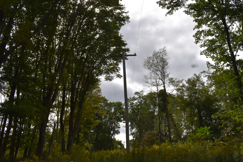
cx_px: 131
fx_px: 216
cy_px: 71
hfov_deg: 58.6
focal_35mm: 32
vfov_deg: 41.1
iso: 200
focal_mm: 18
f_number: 10
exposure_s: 1/400
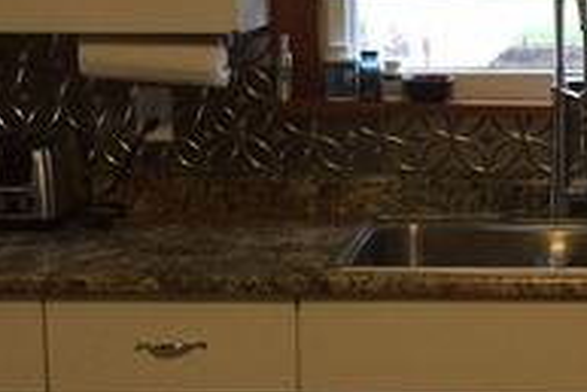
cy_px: 179
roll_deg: -0.1
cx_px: 572
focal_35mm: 100
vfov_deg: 13.7
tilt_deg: -8.2
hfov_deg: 19.8
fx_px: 1632
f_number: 2.2
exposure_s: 1/15
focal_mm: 4.15
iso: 50
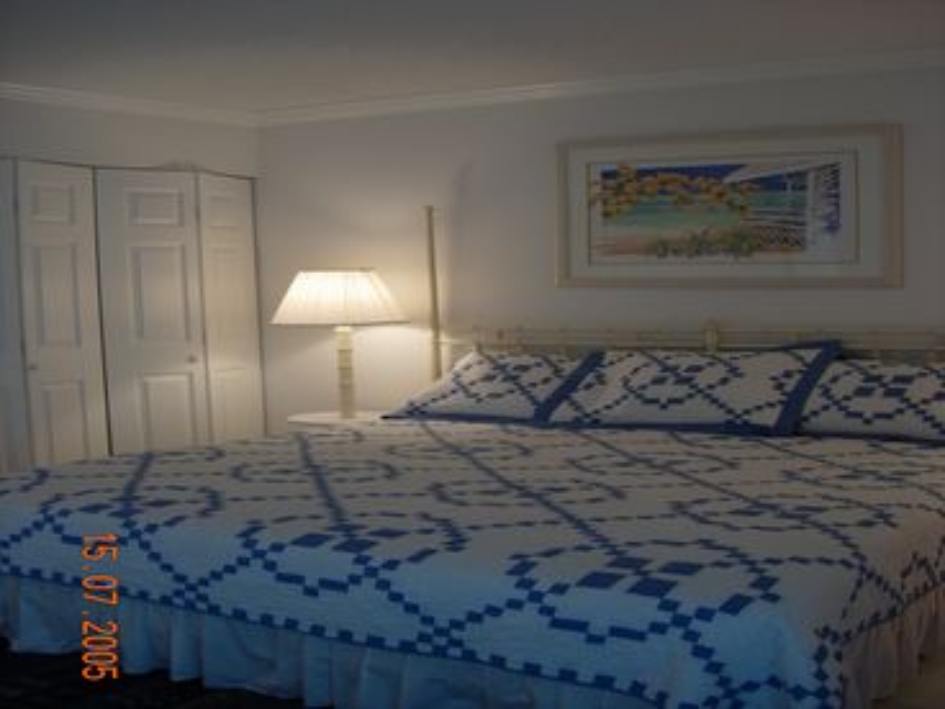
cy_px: 354
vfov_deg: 37.7
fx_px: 1037
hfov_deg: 49.0
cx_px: 472
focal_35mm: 38
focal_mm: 7.8
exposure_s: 1/41.4
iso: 64
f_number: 2.8
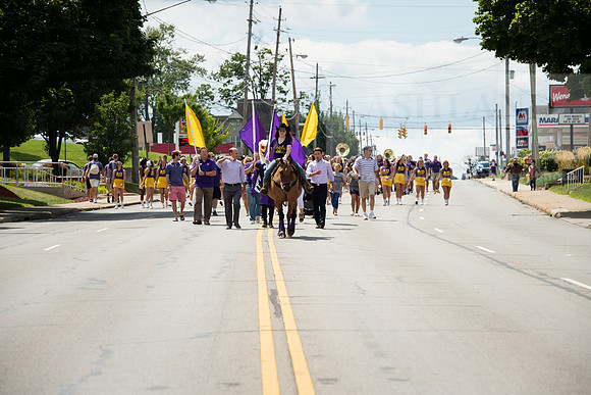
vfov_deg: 8.6
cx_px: 296
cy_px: 198
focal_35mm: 160
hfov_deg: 12.8
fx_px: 2627
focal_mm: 160
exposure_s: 1/800
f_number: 8
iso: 250
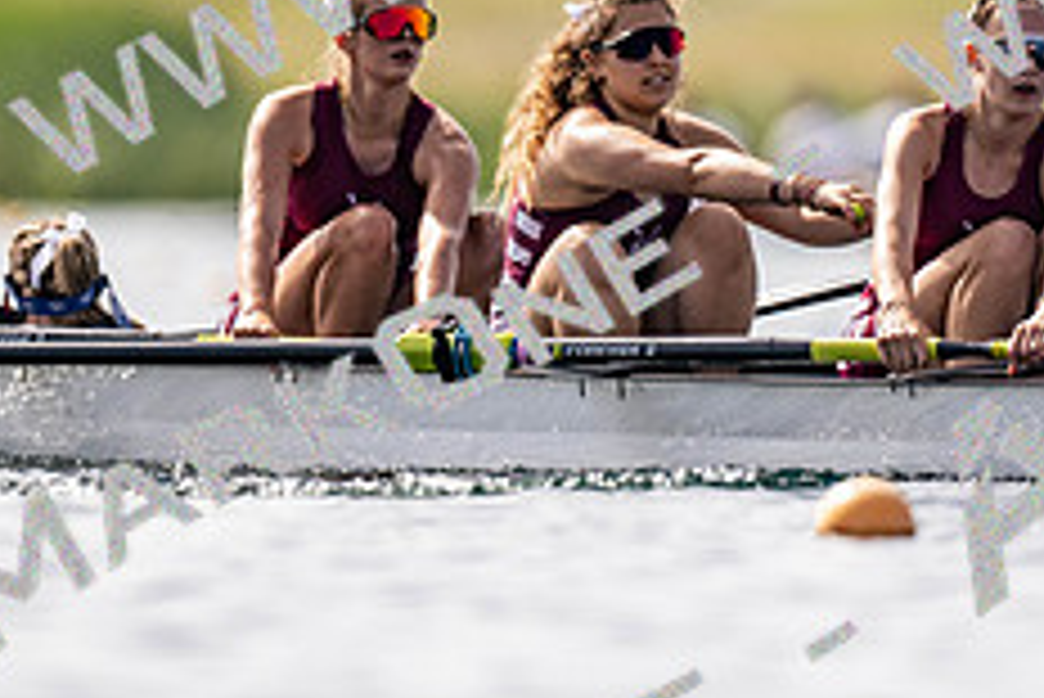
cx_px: 567
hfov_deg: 1.4
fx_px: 43525
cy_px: 187
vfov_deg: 0.9
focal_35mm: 1500
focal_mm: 600
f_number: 4
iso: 140
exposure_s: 1/2500
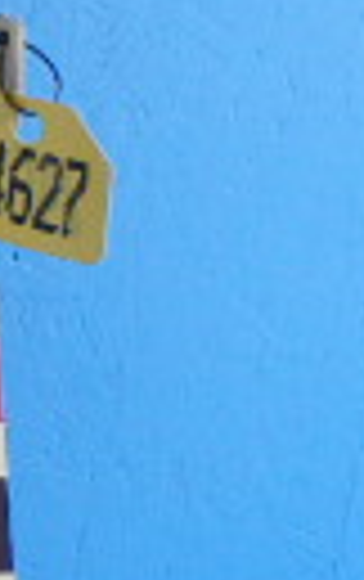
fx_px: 2325
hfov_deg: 7.5
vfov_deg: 14.1
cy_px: 49
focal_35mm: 147
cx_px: -863
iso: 200
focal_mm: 5
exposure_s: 1/30
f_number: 3.9
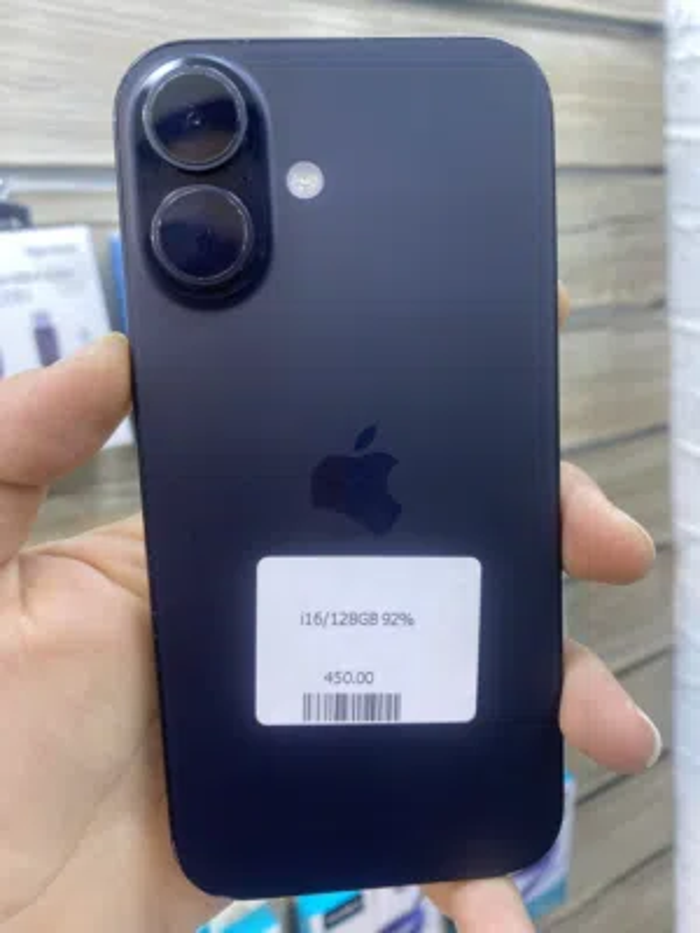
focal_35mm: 26
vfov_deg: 67.3
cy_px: 466
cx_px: 350
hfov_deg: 53.1
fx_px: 701
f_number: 1.8
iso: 40
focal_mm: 4.25
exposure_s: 1/100
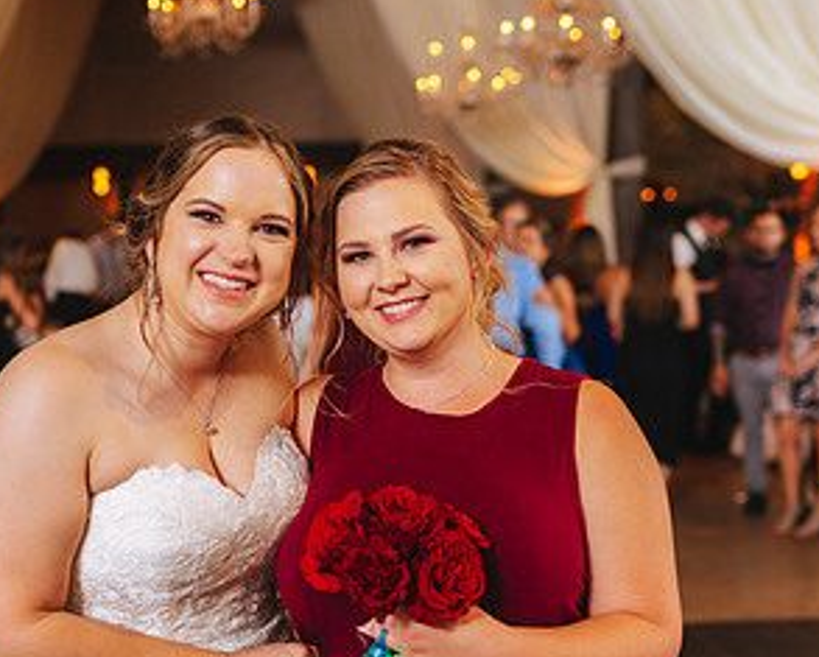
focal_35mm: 65
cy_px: 507
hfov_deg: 29.0
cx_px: 330
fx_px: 1577
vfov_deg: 23.2
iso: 800
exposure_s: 1/200
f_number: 2
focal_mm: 35
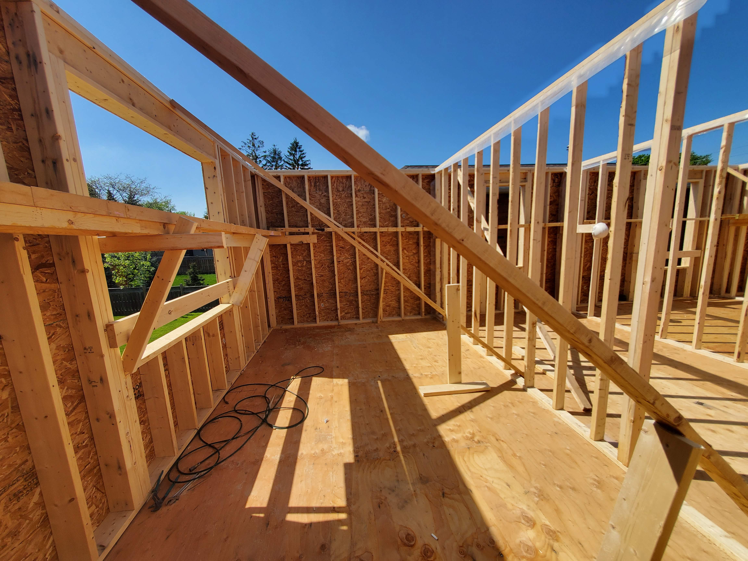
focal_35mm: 13
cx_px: 374
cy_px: 280
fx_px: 281
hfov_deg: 106.2
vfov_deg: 89.9
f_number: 2.2
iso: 50
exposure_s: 1/895
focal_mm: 1.8
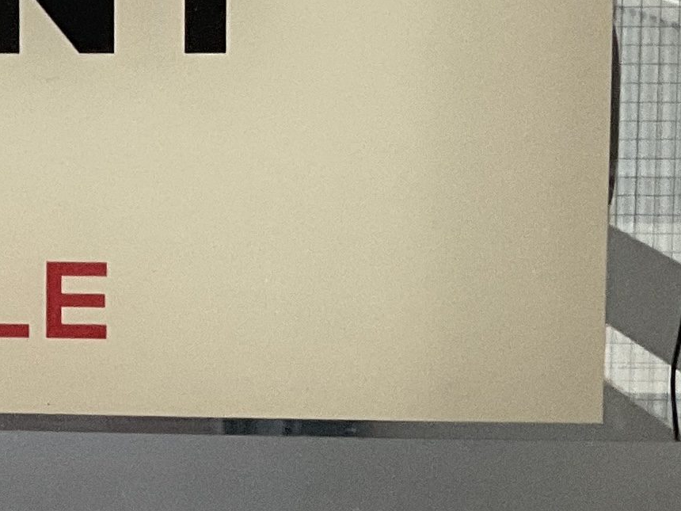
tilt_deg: -6.8
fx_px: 2676
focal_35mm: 136
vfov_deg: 10.8
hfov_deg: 12.6
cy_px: -35
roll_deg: +1.3
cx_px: -712
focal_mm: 3
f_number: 1.8
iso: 160
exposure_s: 1/50
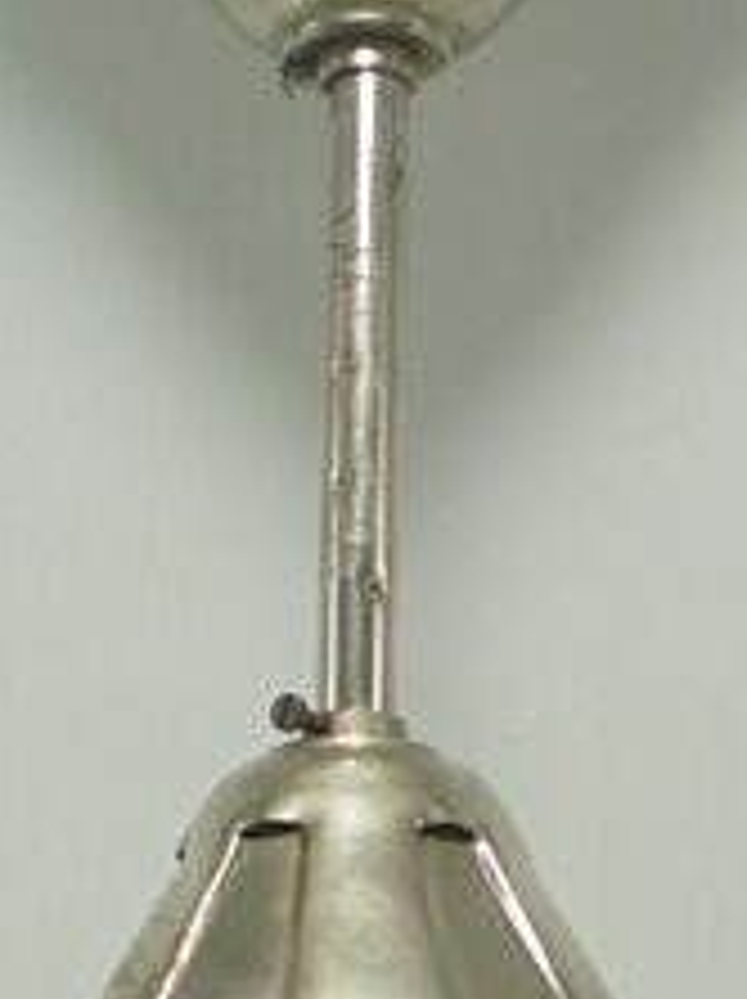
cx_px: 362
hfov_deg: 10.7
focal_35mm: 138
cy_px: 1152
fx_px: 3978
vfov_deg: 13.9
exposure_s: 1/80
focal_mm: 6.1
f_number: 4
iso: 100
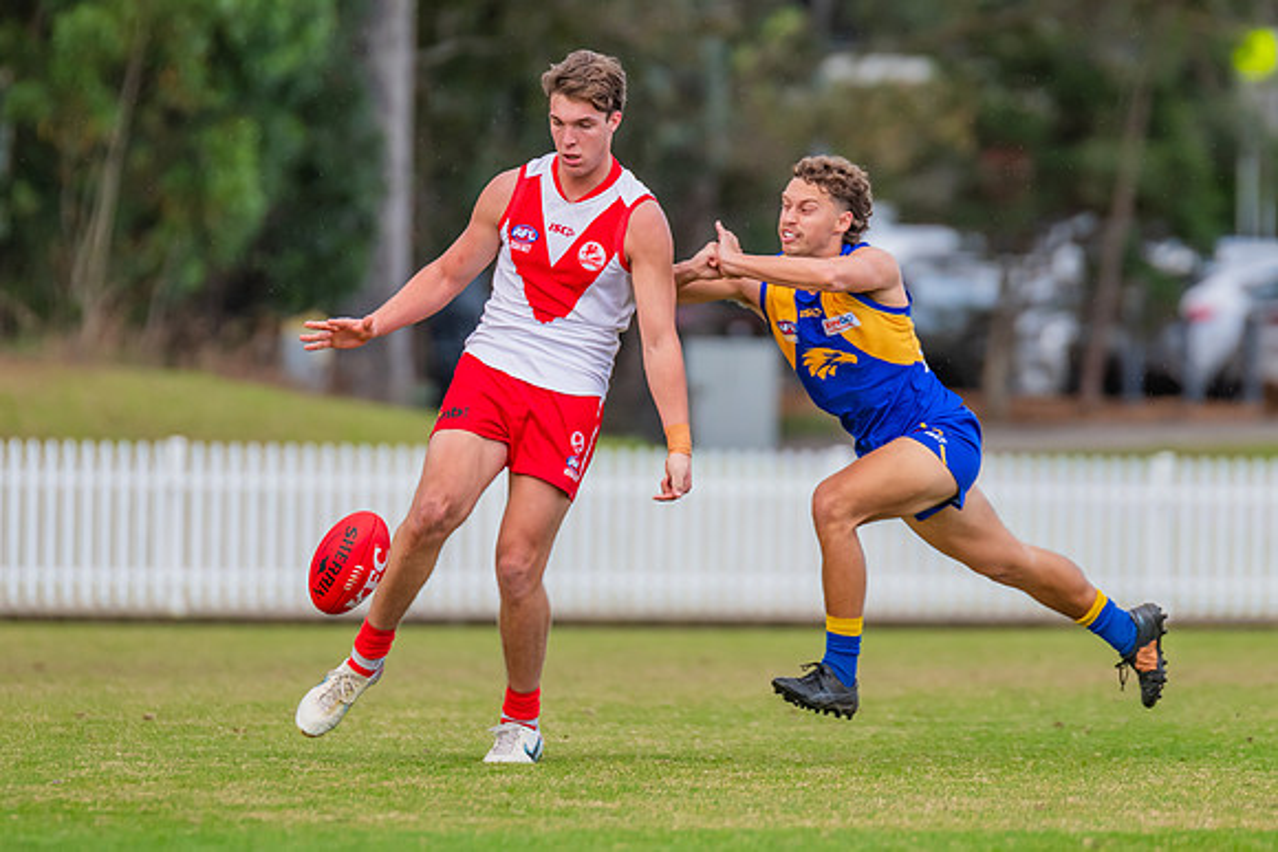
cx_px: 563
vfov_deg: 2.7
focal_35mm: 507
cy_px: 325
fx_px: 18011
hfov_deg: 4.1
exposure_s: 1/1250
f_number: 4.5
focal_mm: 360
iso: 800
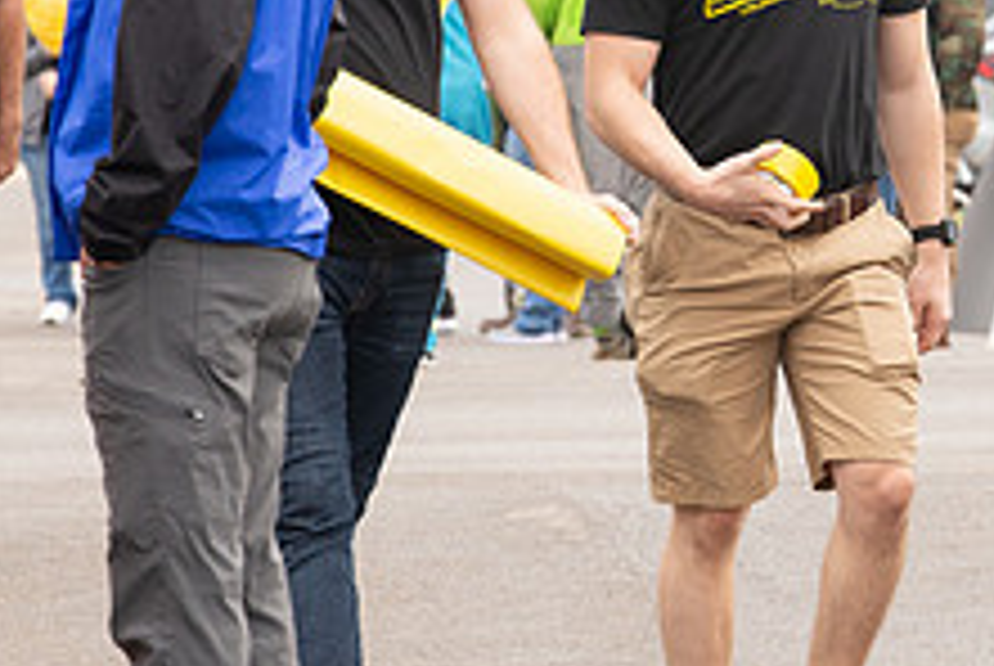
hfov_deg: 3.5
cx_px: 947
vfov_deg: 2.3
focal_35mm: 596
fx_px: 16478
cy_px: 88
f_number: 9
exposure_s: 1/200
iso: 640
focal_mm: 200
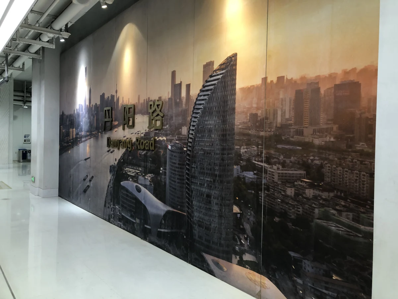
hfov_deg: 63.4
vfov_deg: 49.7
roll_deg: -0.8
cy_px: 150
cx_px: 199
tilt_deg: -0.4
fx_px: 322
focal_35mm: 28
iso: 40
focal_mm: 4
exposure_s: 1/17
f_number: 1.8
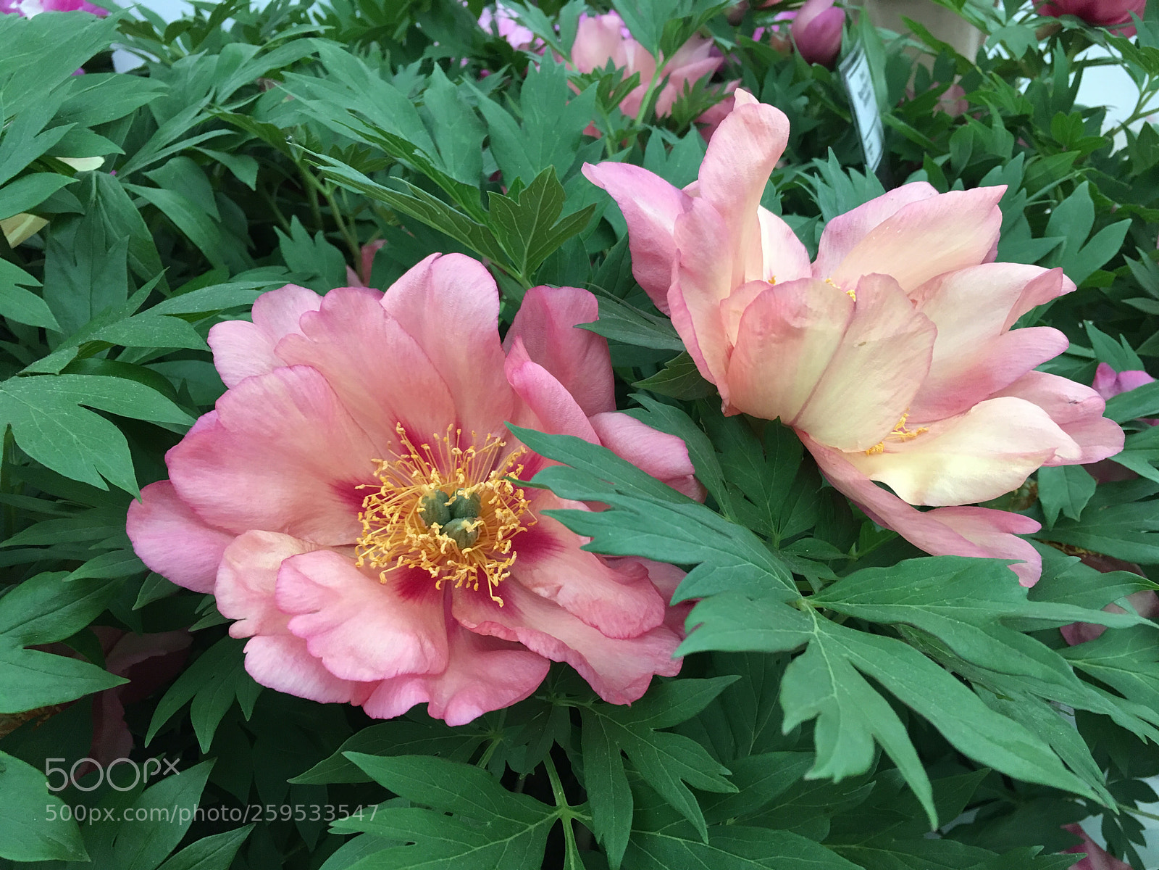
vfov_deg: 48.2
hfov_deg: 61.7
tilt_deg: -31.0
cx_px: 580
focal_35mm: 29
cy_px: 435
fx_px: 971
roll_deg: +2.5
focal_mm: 4.15
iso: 125
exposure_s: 1/33
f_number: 2.2
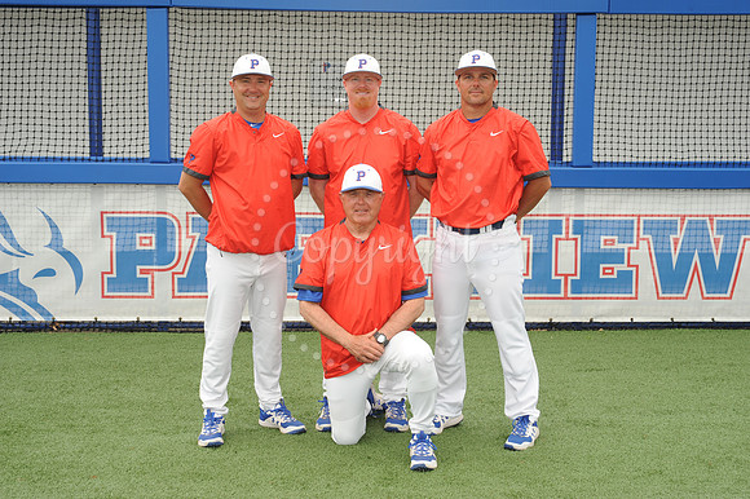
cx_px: 375
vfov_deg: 27.0
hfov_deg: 39.6
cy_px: 250
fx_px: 1041
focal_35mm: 50
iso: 200
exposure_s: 1/100
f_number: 9
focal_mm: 50
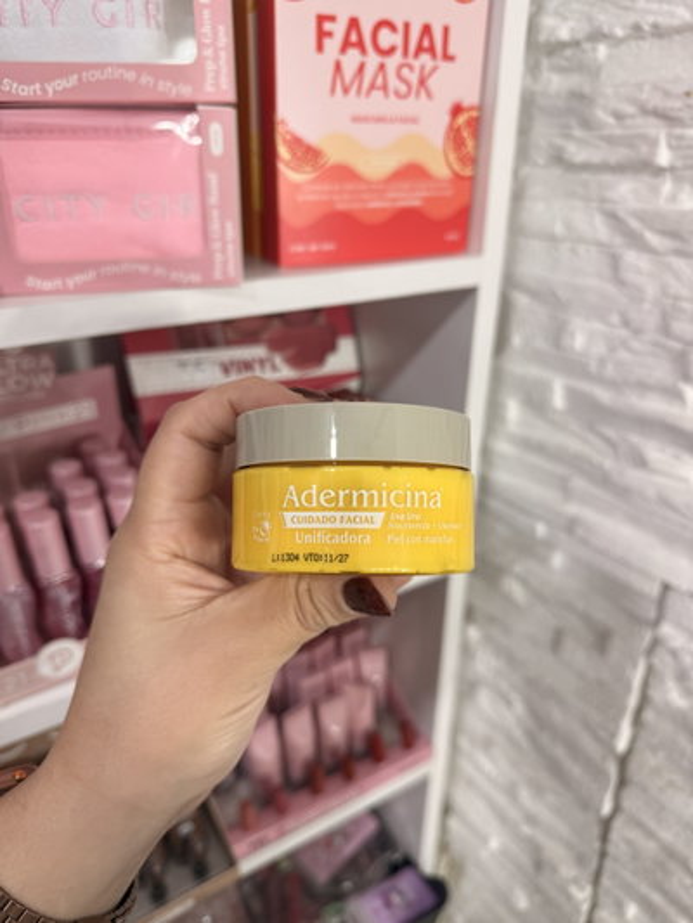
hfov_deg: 56.8
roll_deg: -0.5
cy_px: 462
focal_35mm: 24
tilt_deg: -24.4
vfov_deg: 71.6
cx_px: 346
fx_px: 640
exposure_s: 1/100
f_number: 1.78
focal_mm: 6.76
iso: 100
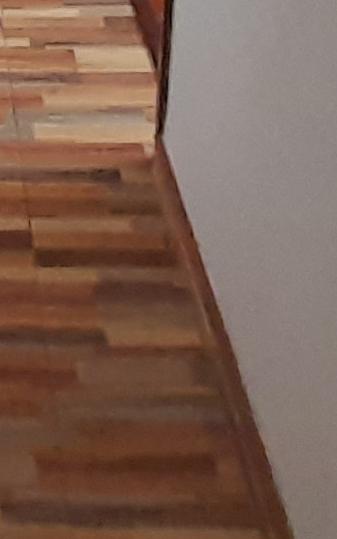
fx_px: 970
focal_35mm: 66
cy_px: -335
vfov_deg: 23.0
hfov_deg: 17.9
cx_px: -142
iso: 200
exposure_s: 1/50
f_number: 2.2
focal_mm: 1.13
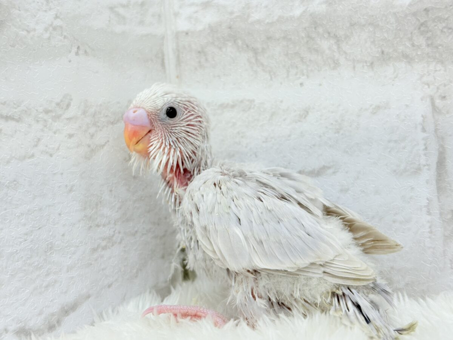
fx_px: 680
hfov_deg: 36.8
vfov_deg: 28.0
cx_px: 226
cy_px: 170
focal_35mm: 52
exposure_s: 1/100
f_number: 1.6
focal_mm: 5.96
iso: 64
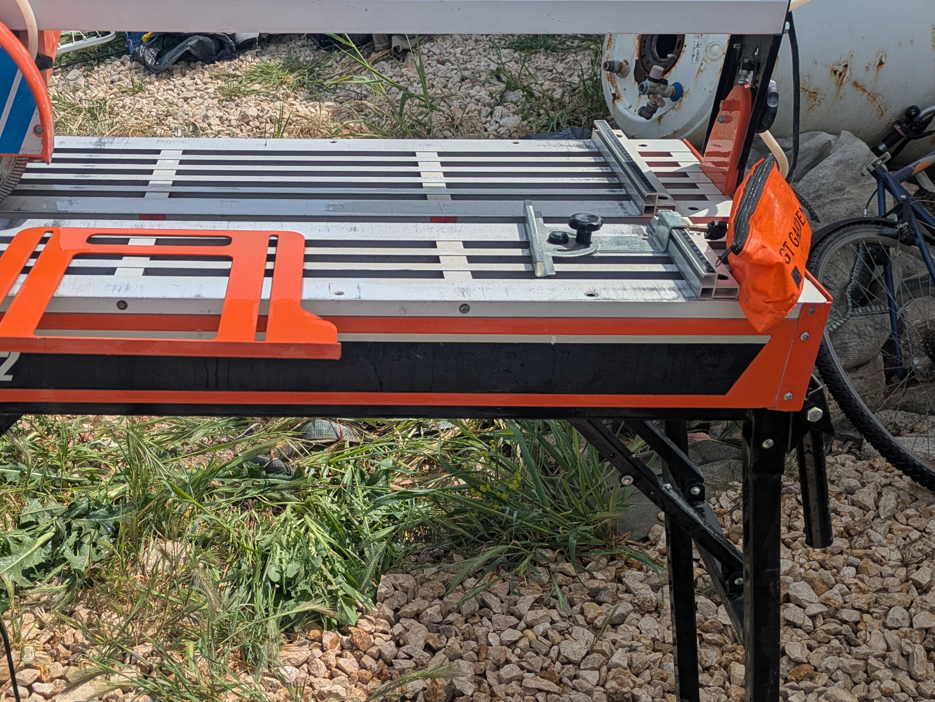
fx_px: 1108
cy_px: 454
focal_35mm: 41
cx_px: 307
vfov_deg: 34.9
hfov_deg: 45.0
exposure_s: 1/3226
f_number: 1.89
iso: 41
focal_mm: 5.43
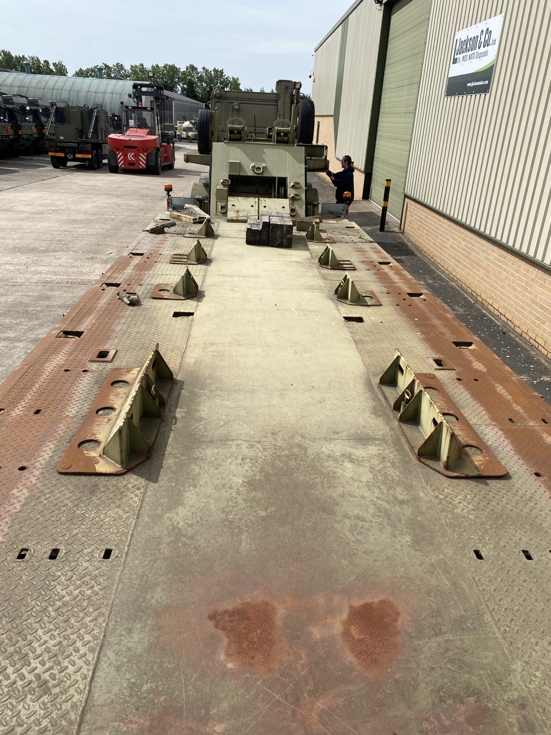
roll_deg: -4.5
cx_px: 276
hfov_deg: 53.1
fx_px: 552
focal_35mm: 26
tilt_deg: -22.1
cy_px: 368
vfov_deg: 67.3
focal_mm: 4.25
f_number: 1.8
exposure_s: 1/3040
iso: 32
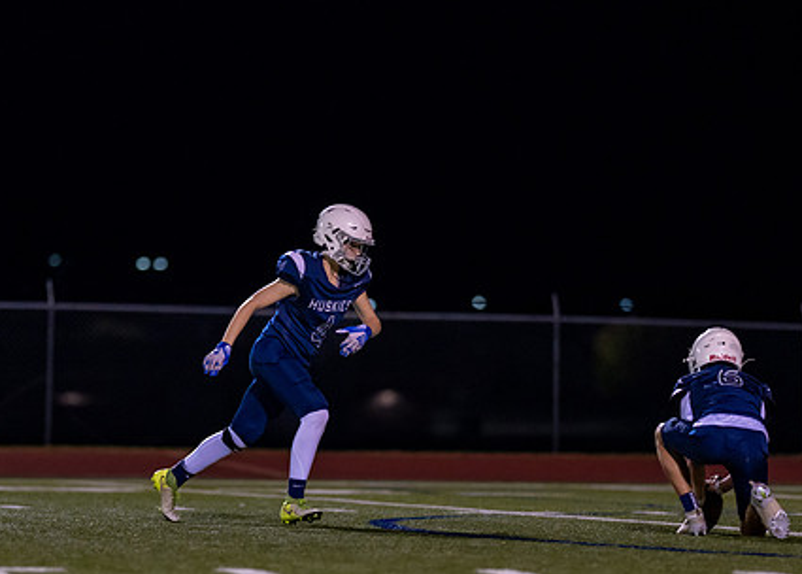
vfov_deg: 5.4
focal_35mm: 266
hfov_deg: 7.6
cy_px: 366
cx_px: 286
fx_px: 6062
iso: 2000
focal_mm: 135
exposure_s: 1/1250
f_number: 1.8
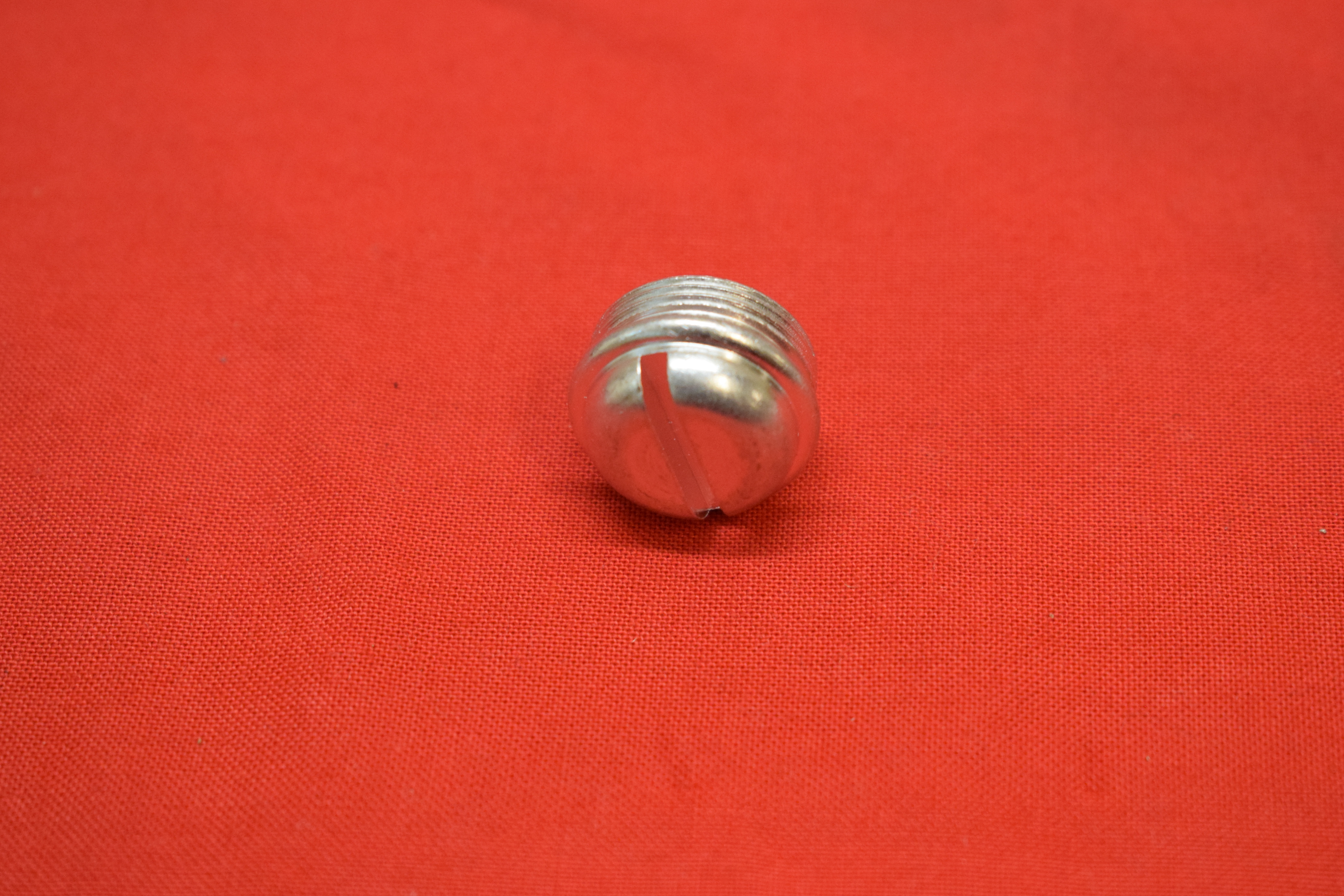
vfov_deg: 16.2
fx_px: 3156
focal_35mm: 85
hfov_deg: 24.0
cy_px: 439
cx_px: 684
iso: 2000
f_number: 5.6
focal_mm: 55
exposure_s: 1/125
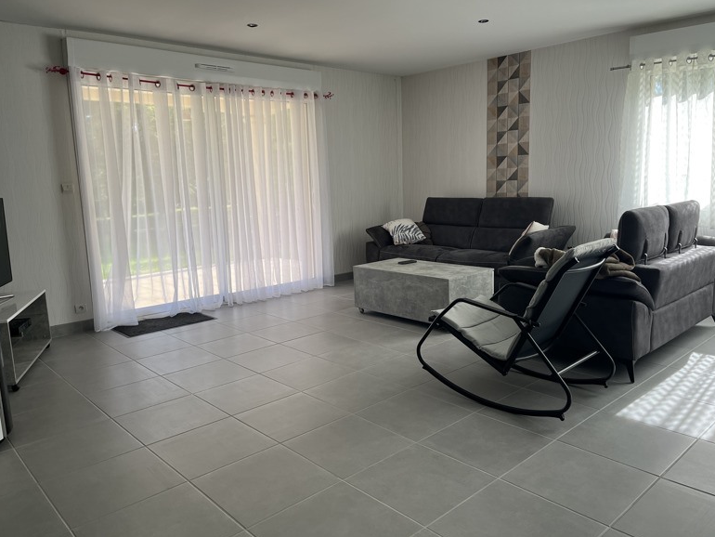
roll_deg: +1.8
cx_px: 369
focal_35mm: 27
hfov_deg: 65.3
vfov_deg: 51.4
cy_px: 261
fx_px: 558
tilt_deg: -9.1
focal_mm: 5.1
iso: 40
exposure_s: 1/265
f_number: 1.6
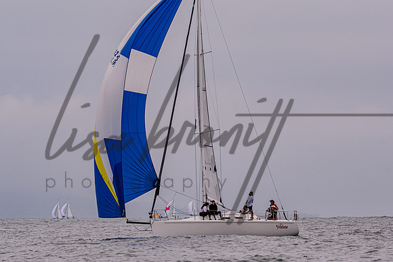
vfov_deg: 3.5
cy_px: 134
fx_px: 4335
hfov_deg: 5.2
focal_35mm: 397
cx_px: 244
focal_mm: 210
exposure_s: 1/2500
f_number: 5.3
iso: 200
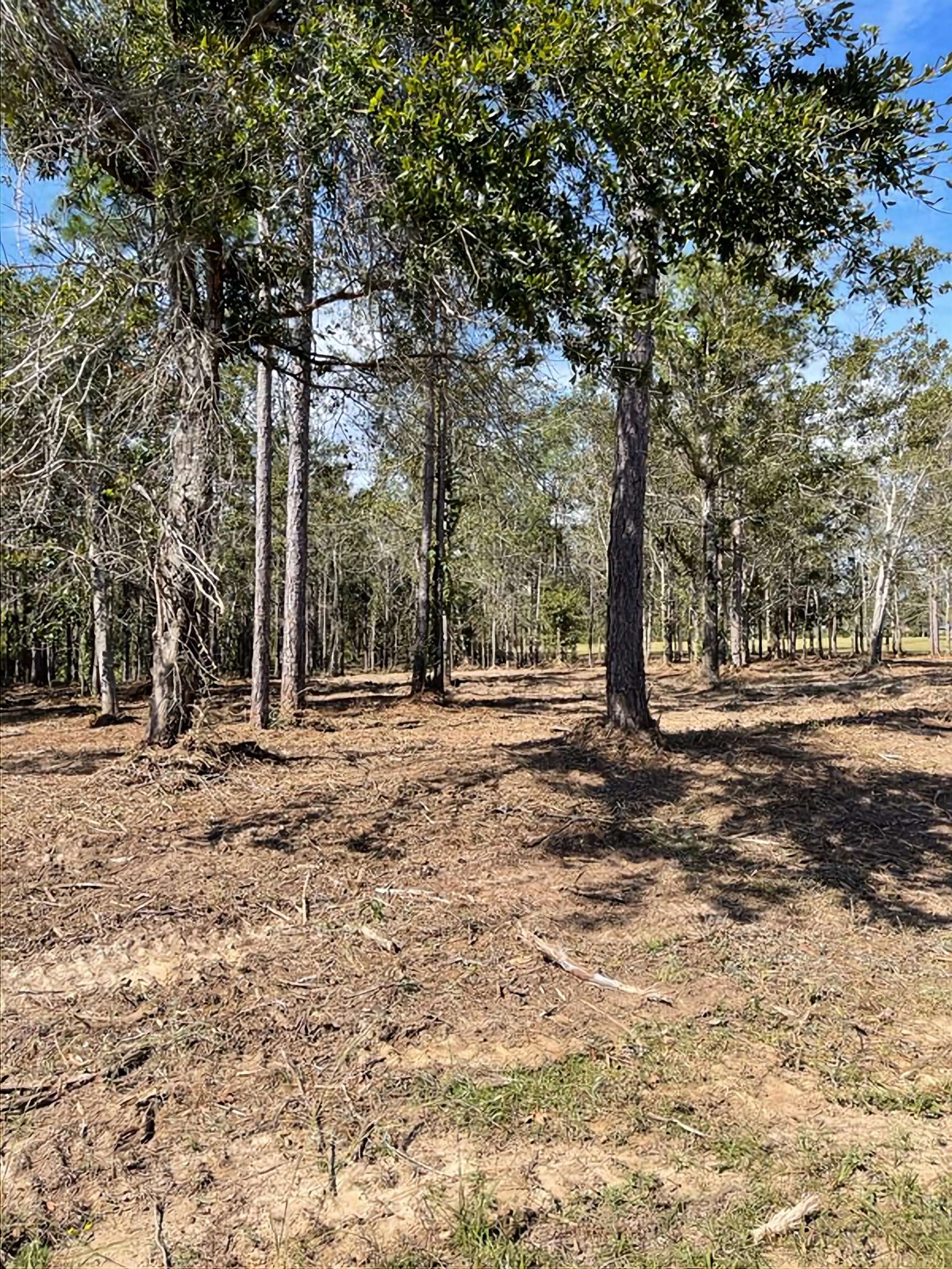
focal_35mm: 26
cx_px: 476
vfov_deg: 67.3
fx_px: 953
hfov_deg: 53.1
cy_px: 634
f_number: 1.6
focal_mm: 5.1
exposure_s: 1/2000
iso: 32
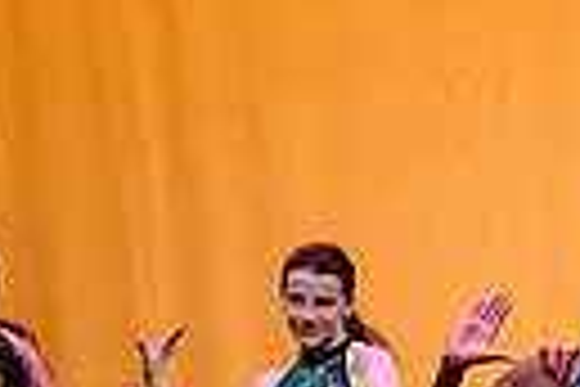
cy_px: 639
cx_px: 887
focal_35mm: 513
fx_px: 8264
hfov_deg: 4.0
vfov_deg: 2.7
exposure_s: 1/400
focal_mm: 98
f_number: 3.2
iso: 1600
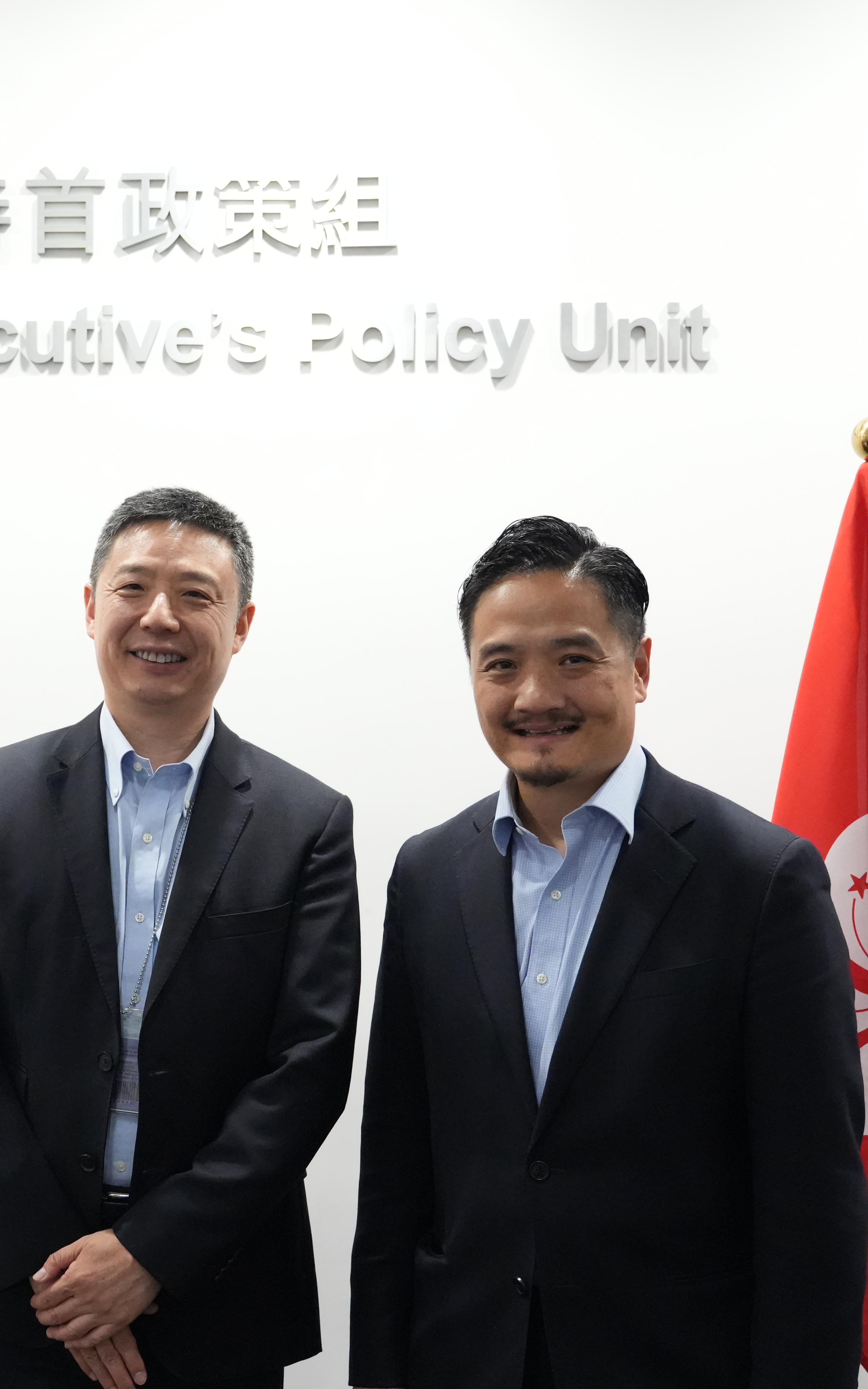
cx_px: 182
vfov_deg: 38.9
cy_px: 694
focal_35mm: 52
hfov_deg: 24.5
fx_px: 1968
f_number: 4
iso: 10000
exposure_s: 1/400
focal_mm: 34
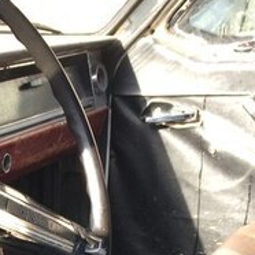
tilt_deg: -20.9
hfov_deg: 17.9
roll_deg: +2.8
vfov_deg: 17.8
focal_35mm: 91
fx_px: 758
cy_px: 334
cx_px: -75
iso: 40
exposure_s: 1/100
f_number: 2.2
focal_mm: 4.15
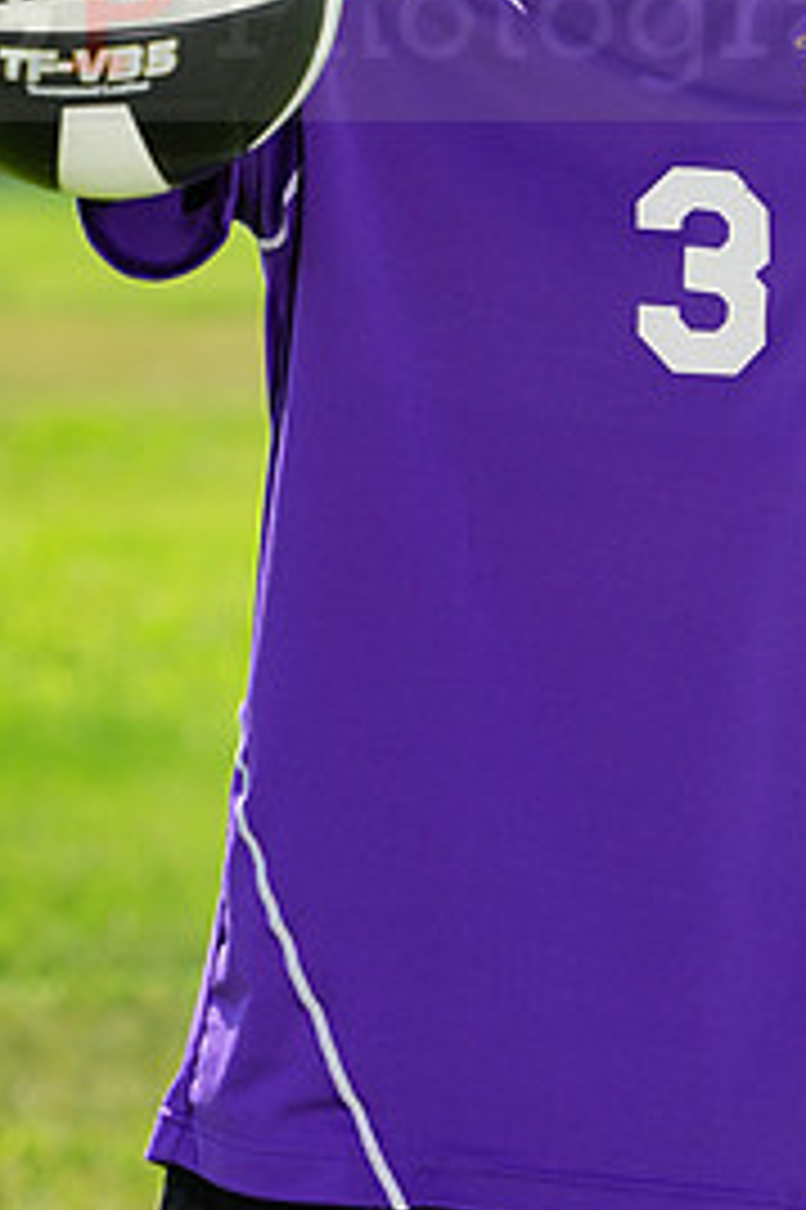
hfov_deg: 2.1
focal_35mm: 641
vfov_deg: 3.2
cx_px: 545
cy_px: -22
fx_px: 21553
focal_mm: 297
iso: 200
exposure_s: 1/200
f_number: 11
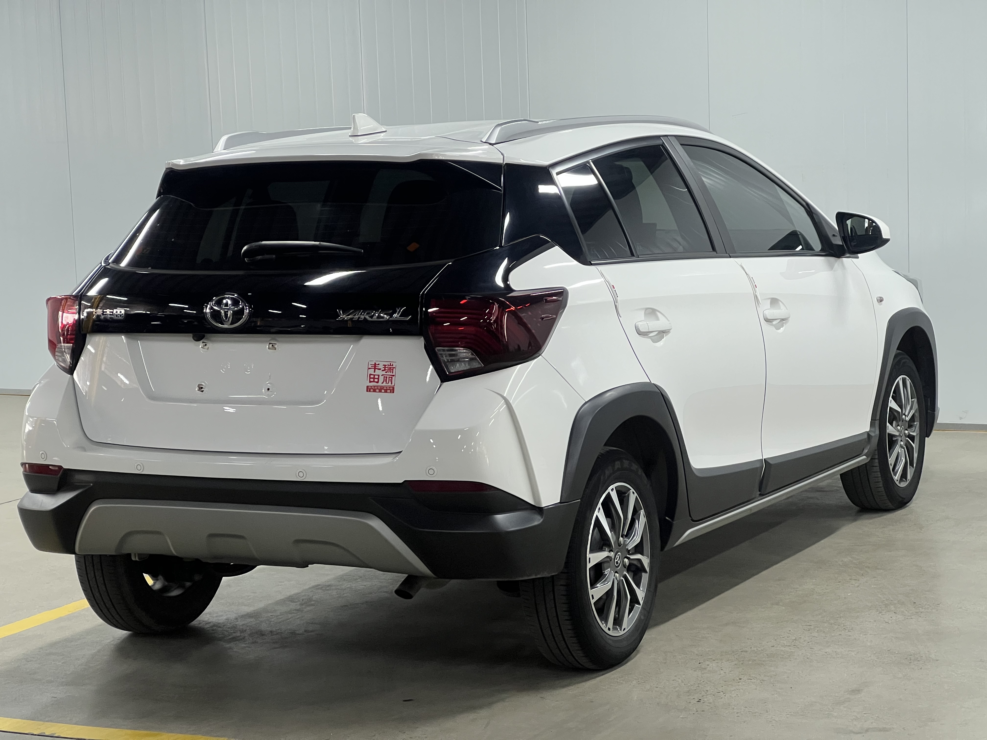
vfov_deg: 19.1
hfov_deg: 25.3
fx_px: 2195
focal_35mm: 77
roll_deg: +2.0
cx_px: 494
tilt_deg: -7.0
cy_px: 370
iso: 250
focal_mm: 9
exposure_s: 1/100
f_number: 2.8
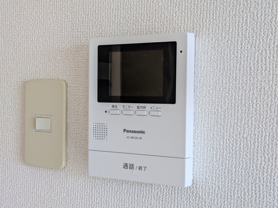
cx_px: 139
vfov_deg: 28.6
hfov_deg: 37.5
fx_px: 410
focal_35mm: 51
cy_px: 104
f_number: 1.89
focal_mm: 5.43
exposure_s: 1/120
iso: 55
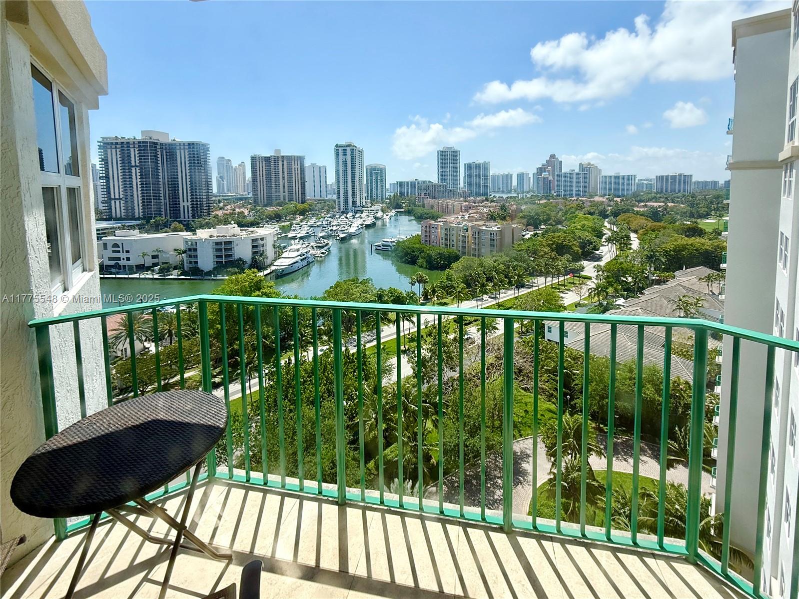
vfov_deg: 85.7
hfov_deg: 102.1
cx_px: 400
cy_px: 300
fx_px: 323
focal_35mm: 14
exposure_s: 1/613
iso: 50
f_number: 2.2
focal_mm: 2.22
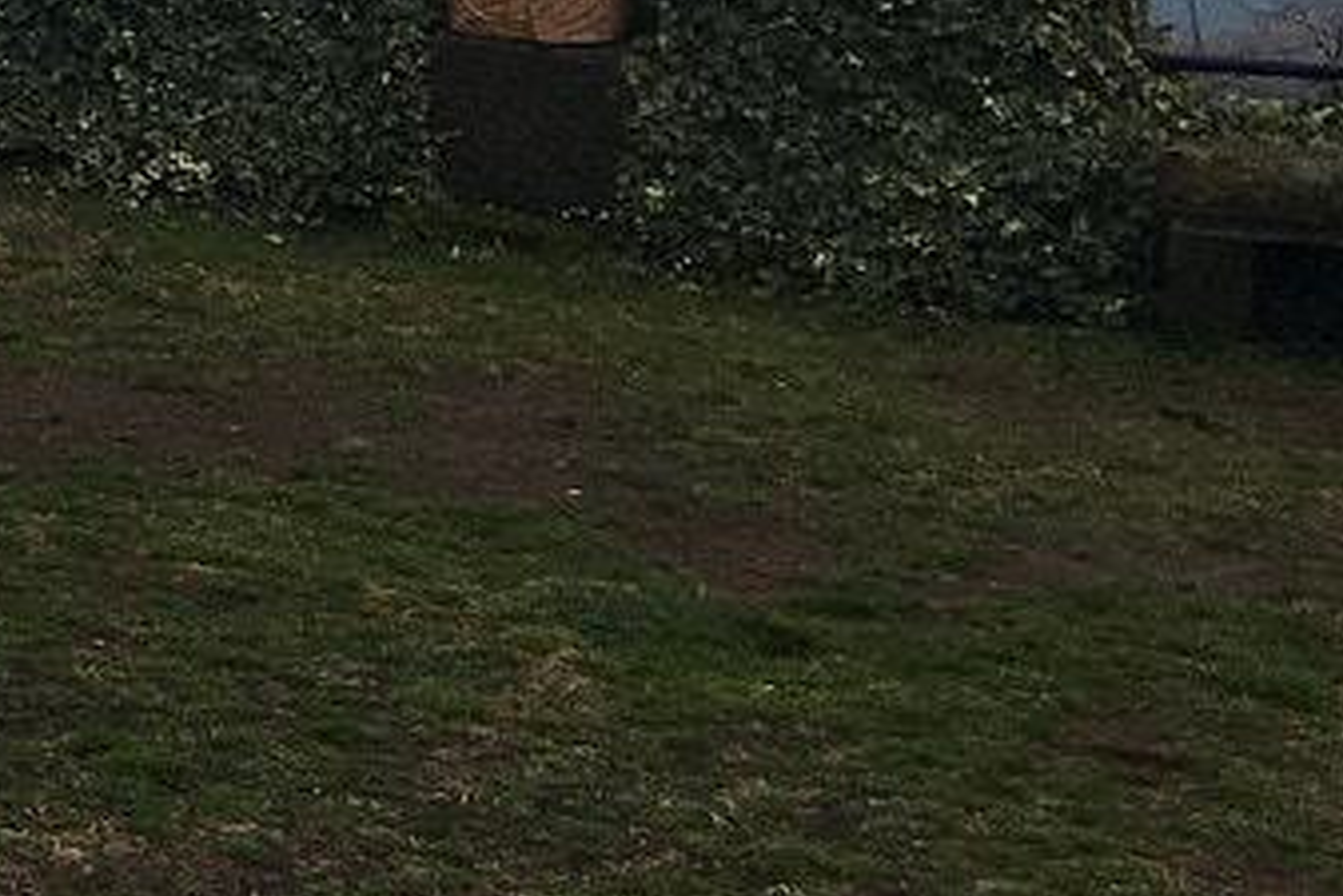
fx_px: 5337
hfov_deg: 12.5
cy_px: -183
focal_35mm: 143
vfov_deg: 9.5
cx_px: -1395
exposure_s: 1/242
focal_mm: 4.15
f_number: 2.2
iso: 25
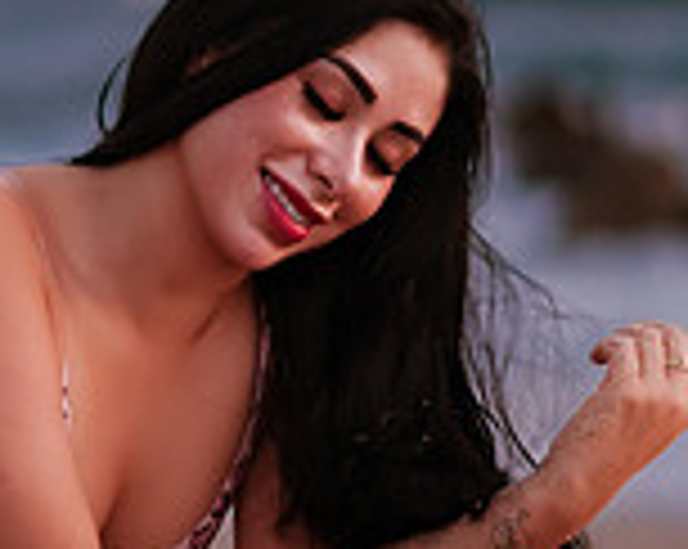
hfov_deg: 9.2
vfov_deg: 7.5
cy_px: 250
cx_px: -216
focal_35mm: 207
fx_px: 4210
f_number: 1.4
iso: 1600
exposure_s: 1/60
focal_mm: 58
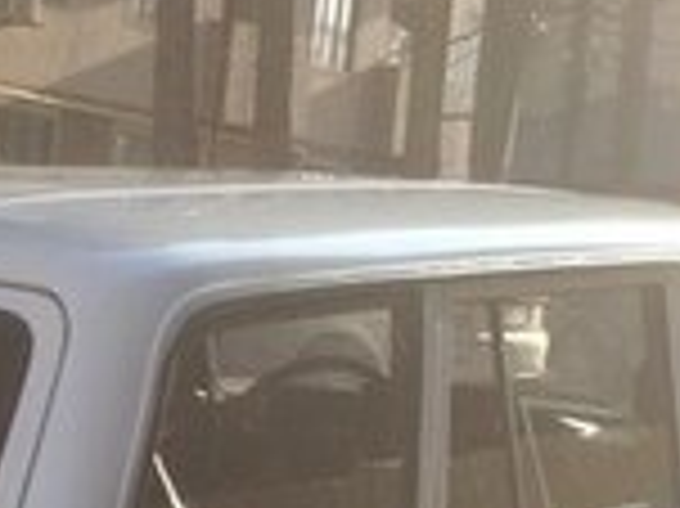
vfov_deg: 11.3
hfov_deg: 15.3
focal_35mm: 127
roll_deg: -4.5
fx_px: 2493
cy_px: 681
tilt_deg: -11.5
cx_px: 18
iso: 32
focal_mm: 4.15
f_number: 2.2
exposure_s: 1/892
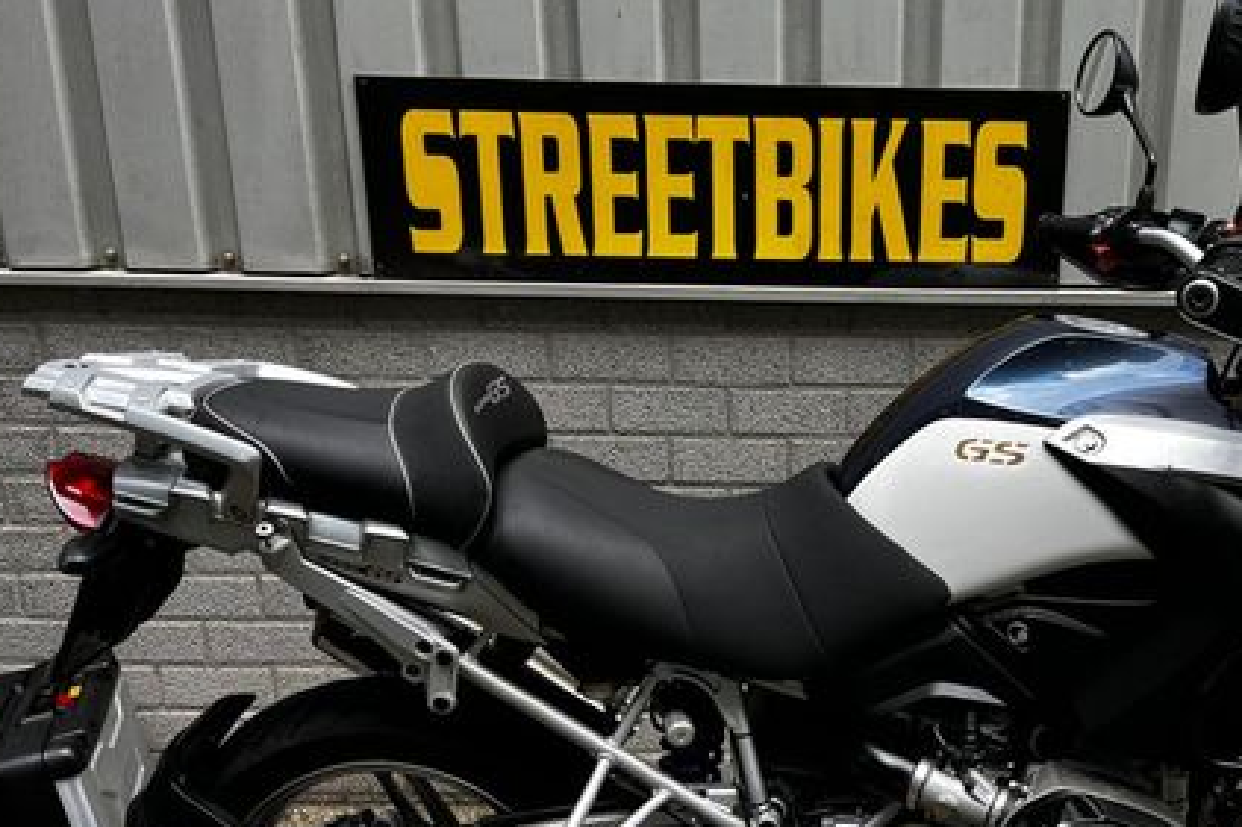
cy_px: 630
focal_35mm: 41
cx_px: 851
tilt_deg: -20.1
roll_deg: -0.7
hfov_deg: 46.5
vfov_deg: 32.0
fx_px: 1414
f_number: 1.6
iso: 40
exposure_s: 1/121
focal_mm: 5.1
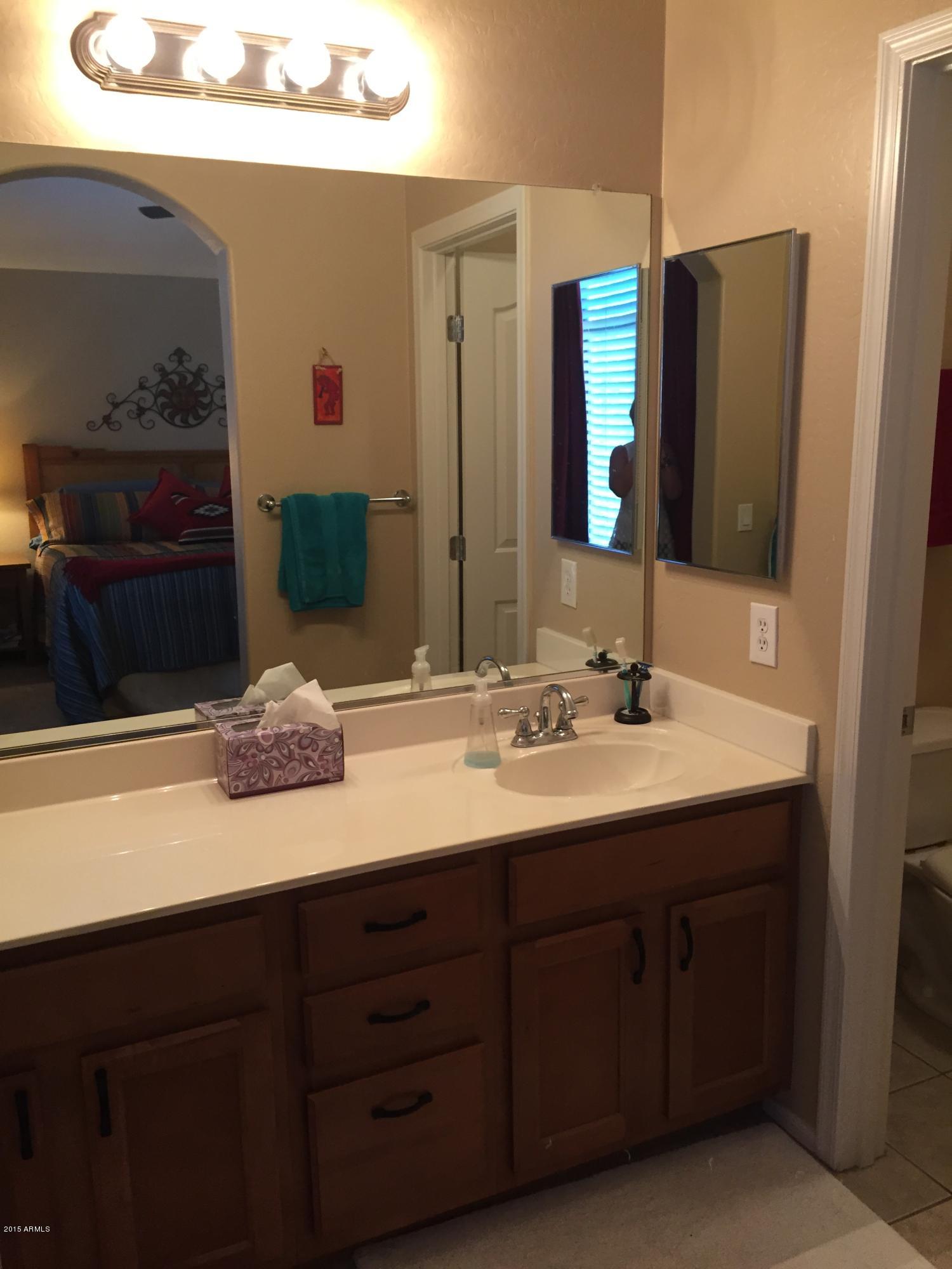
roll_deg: +0.6
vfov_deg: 61.7
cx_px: 476
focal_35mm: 29
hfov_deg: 48.2
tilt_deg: -11.9
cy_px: 634
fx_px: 1063
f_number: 2.2
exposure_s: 1/30
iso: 50
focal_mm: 4.15
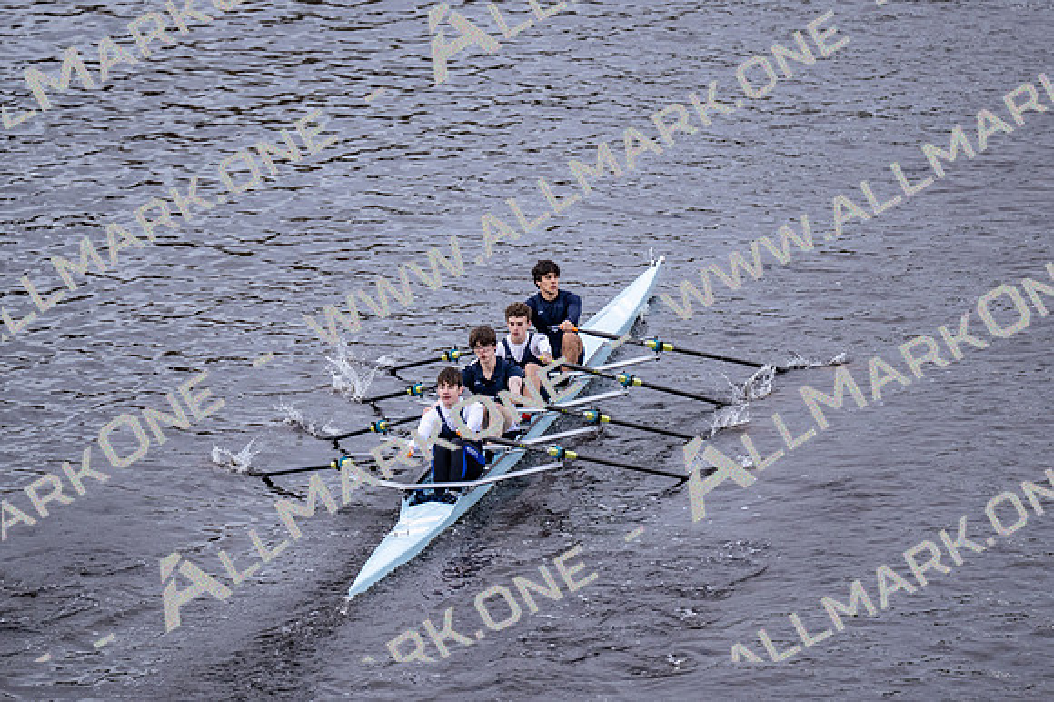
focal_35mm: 300
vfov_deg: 4.6
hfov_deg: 6.9
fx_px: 8778
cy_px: 351
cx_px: 527
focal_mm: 200
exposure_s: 1/2000
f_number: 2.8
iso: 800
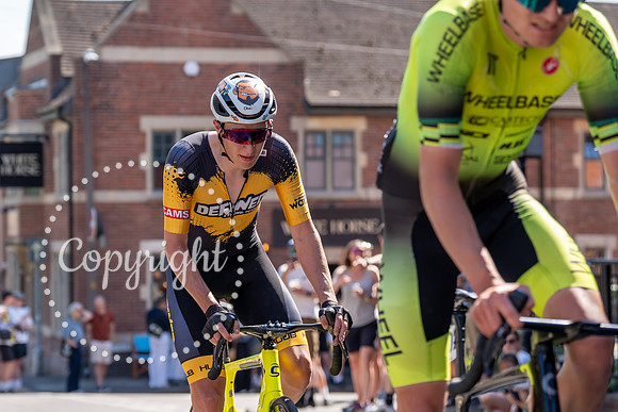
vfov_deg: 13.3
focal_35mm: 103
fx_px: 1768
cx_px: 229
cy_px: 213
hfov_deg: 19.8
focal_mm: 81
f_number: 3.5
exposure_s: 1/1000
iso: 200
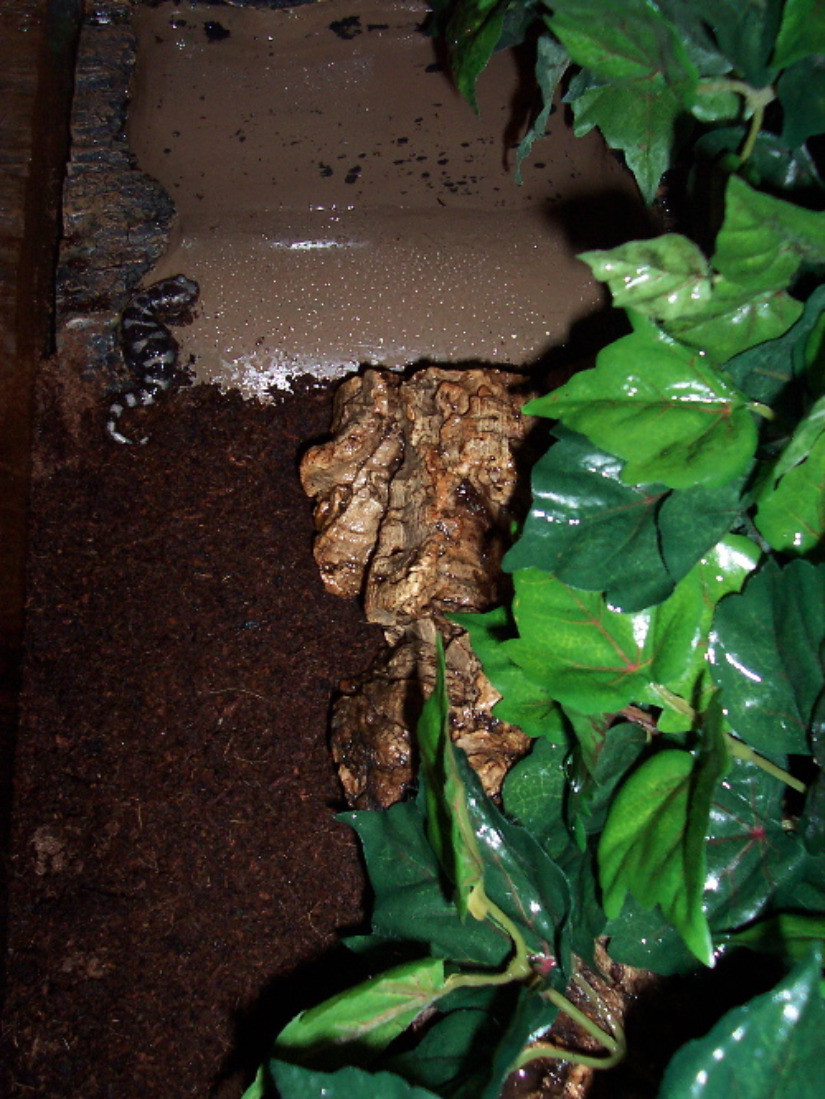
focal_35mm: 37
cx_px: 412
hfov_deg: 38.7
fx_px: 1175
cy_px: 550
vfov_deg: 50.1
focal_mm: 5.6
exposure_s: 1/60
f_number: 2.8
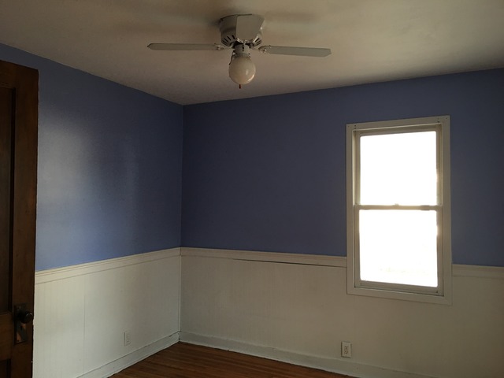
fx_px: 422
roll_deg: -0.7
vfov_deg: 48.2
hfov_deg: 61.7
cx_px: 252
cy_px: 189
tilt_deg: +3.1
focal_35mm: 29
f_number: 2.2
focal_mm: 4.15
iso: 40
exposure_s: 1/30
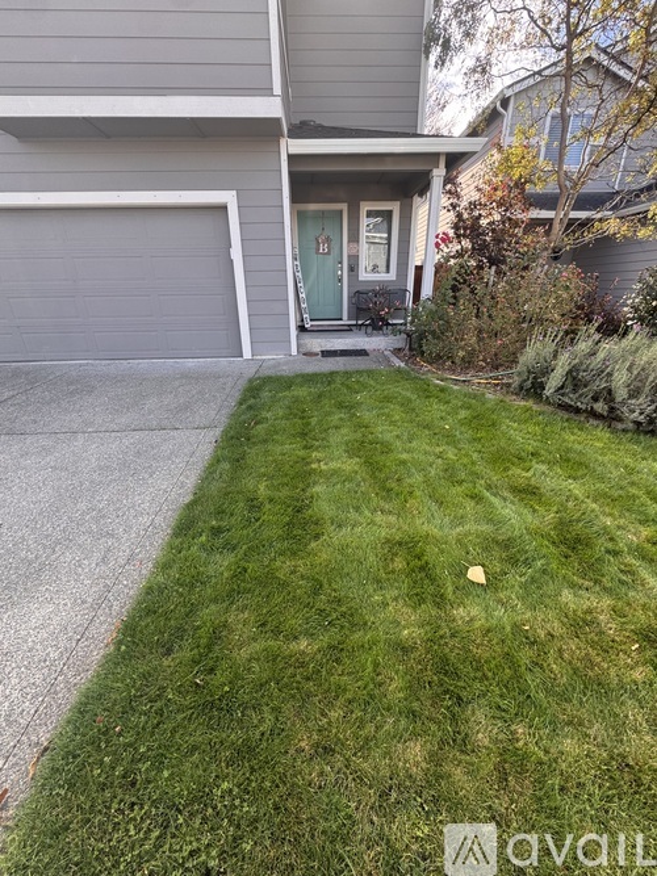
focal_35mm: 14
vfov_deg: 102.1
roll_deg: +1.8
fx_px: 354
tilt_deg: -22.6
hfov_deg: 85.7
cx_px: 328
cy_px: 438
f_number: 2.2
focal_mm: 2.22
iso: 40
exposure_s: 1/158
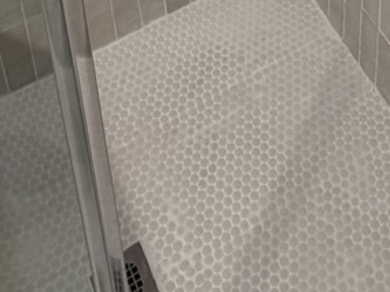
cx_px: 269
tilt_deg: -24.1
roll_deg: +1.6
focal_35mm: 71
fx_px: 800
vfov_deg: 14.0
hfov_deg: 27.2
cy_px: -419
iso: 125
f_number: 2.2
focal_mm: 2.22
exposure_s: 1/120
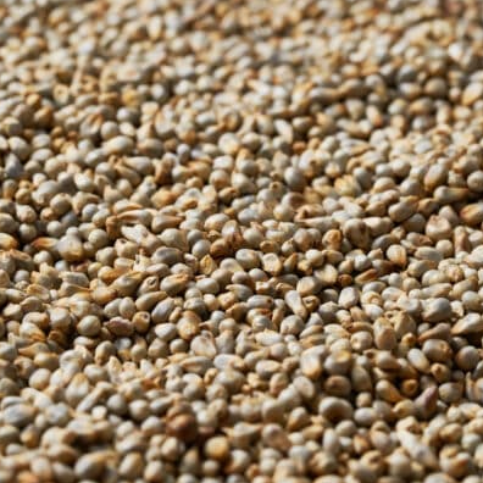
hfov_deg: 15.0
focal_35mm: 116
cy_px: 242
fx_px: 1831
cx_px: 268
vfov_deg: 15.0
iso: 100
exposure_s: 1/3.33
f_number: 11
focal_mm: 90
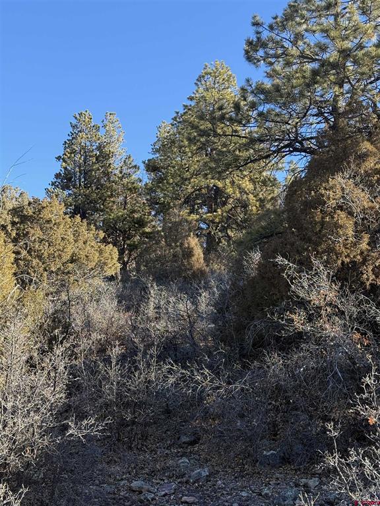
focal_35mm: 48
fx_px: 703
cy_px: 253
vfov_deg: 39.7
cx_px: 190
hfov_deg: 30.3
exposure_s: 1/1070
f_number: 1.78
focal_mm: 6.76
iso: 80
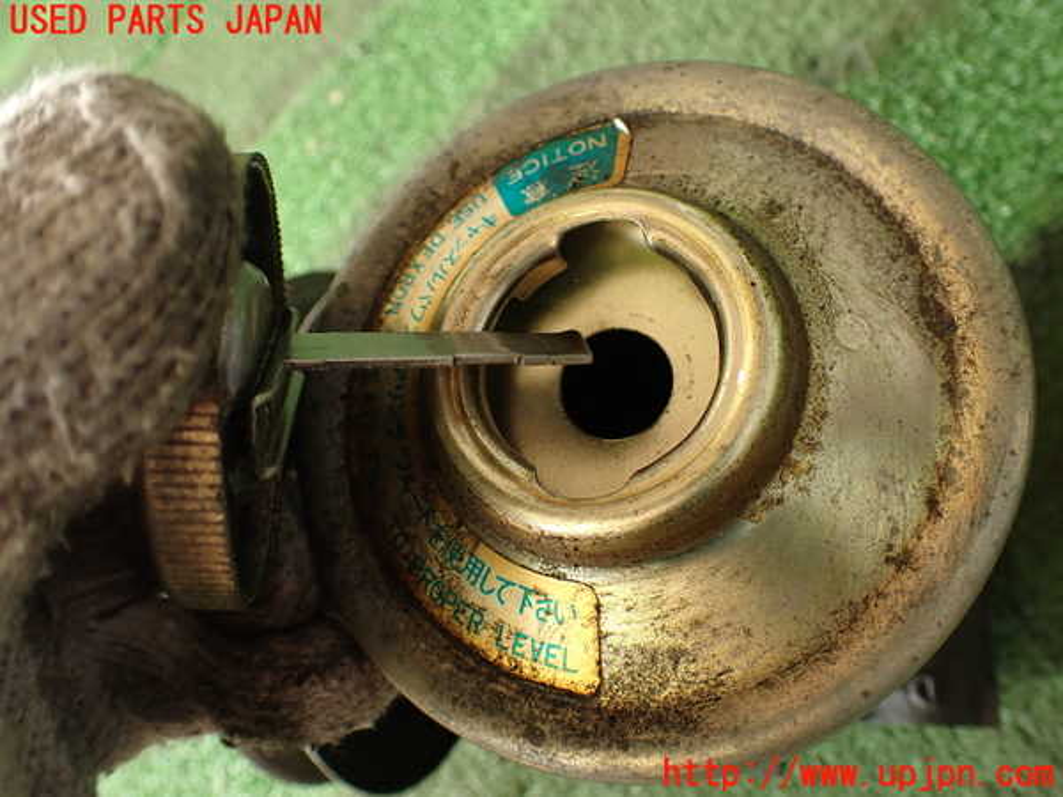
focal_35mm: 30
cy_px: 398
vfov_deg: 46.8
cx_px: 532
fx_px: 921
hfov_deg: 60.0
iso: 125
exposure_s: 1/60
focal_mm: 5.4
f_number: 2.3
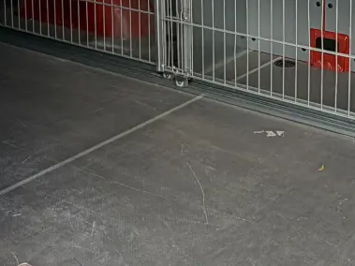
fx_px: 728
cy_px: -61
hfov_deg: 27.0
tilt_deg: -7.4
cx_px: 273
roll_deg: +0.1
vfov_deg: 19.4
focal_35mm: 71
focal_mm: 2.22
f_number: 2.2
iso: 40
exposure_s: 1/144
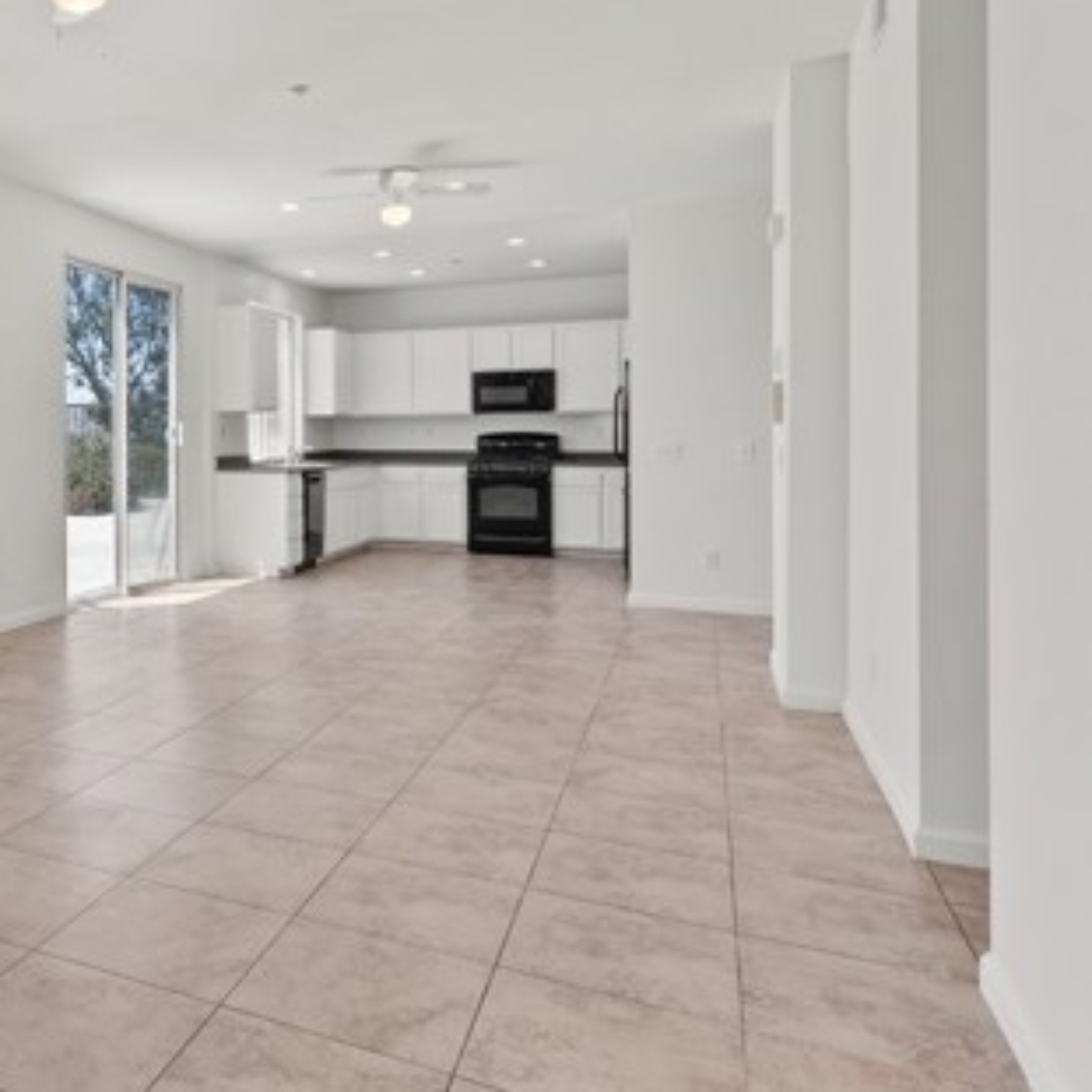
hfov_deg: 49.8
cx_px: 74
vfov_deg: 56.9
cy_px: 437
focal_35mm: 28
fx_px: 999
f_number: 8
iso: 640
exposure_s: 1/60
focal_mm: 16
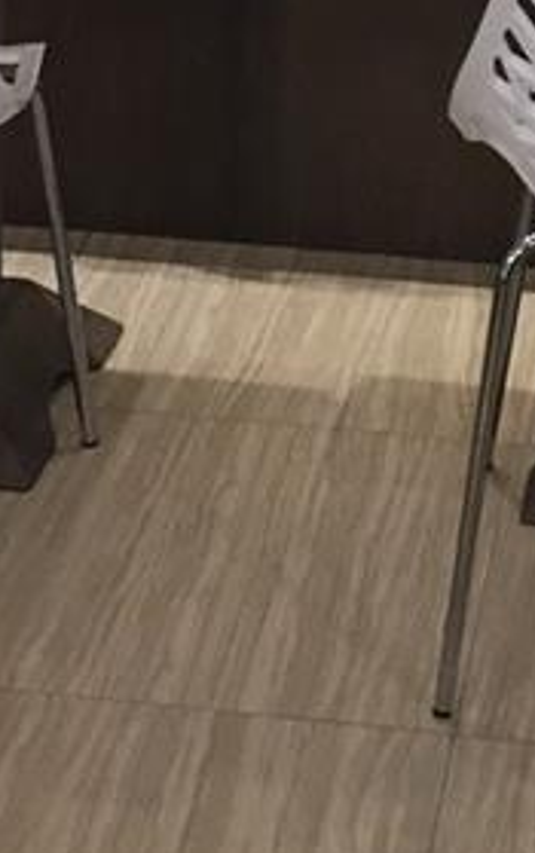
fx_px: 3071
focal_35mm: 132
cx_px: 367
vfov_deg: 14.5
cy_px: -498
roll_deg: -0.8
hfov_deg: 9.9
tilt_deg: -8.1
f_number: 2.2
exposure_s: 1/30
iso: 64
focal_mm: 4.15
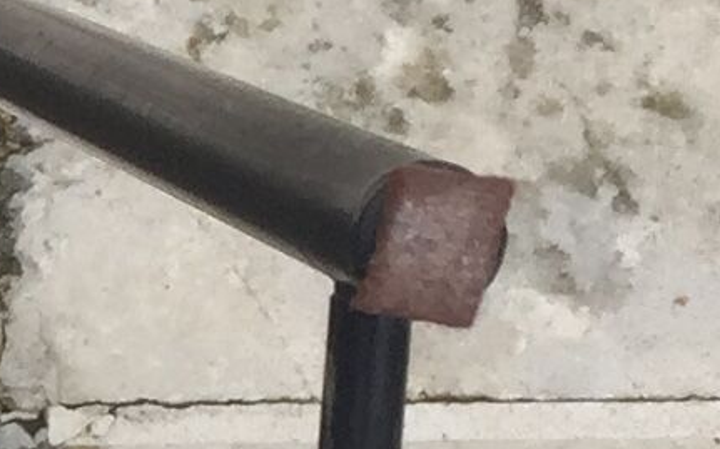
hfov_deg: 8.3
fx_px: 4570
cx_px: -1027
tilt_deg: -67.0
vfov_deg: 5.4
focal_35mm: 233
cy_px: 1213
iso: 32
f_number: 2.2
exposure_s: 1/501
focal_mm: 4.15
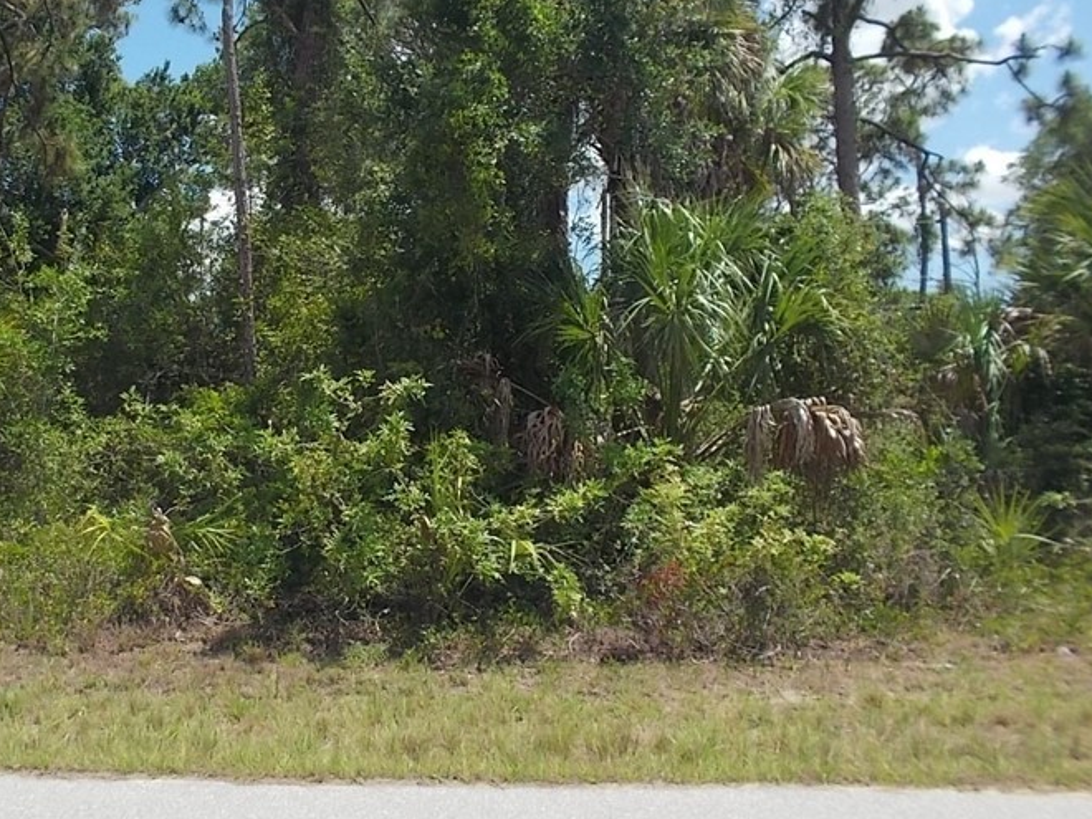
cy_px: 356
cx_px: 286
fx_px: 1420
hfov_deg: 41.0
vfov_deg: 32.1
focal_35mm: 45
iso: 80
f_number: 3.3
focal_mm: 4.1
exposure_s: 1/640
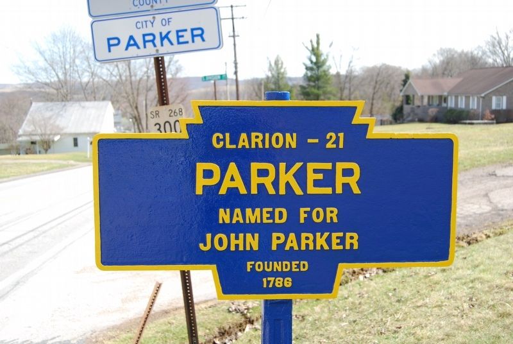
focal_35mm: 39
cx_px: 256
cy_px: 172
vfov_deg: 34.3
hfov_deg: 49.5
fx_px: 557
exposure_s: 1/125
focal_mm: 26
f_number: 5.6
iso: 100
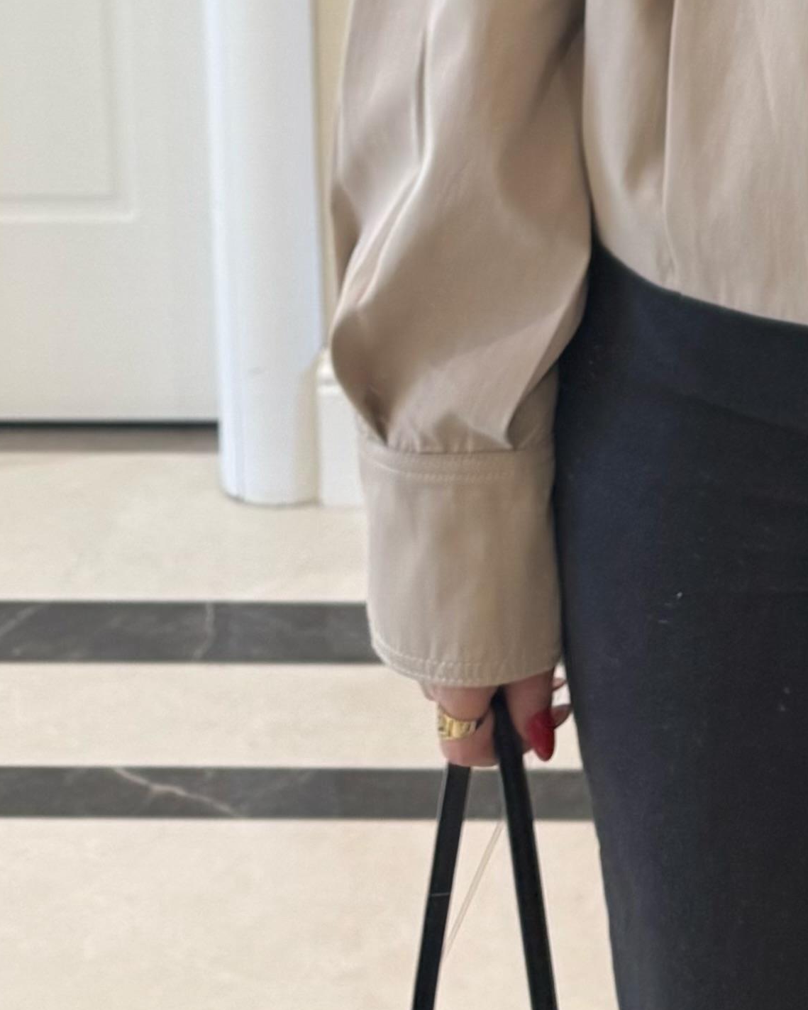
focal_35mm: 94
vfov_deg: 17.5
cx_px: 1183
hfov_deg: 15.2
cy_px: -667
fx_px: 2810
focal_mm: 6.76
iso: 125
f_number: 1.78
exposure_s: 1/50
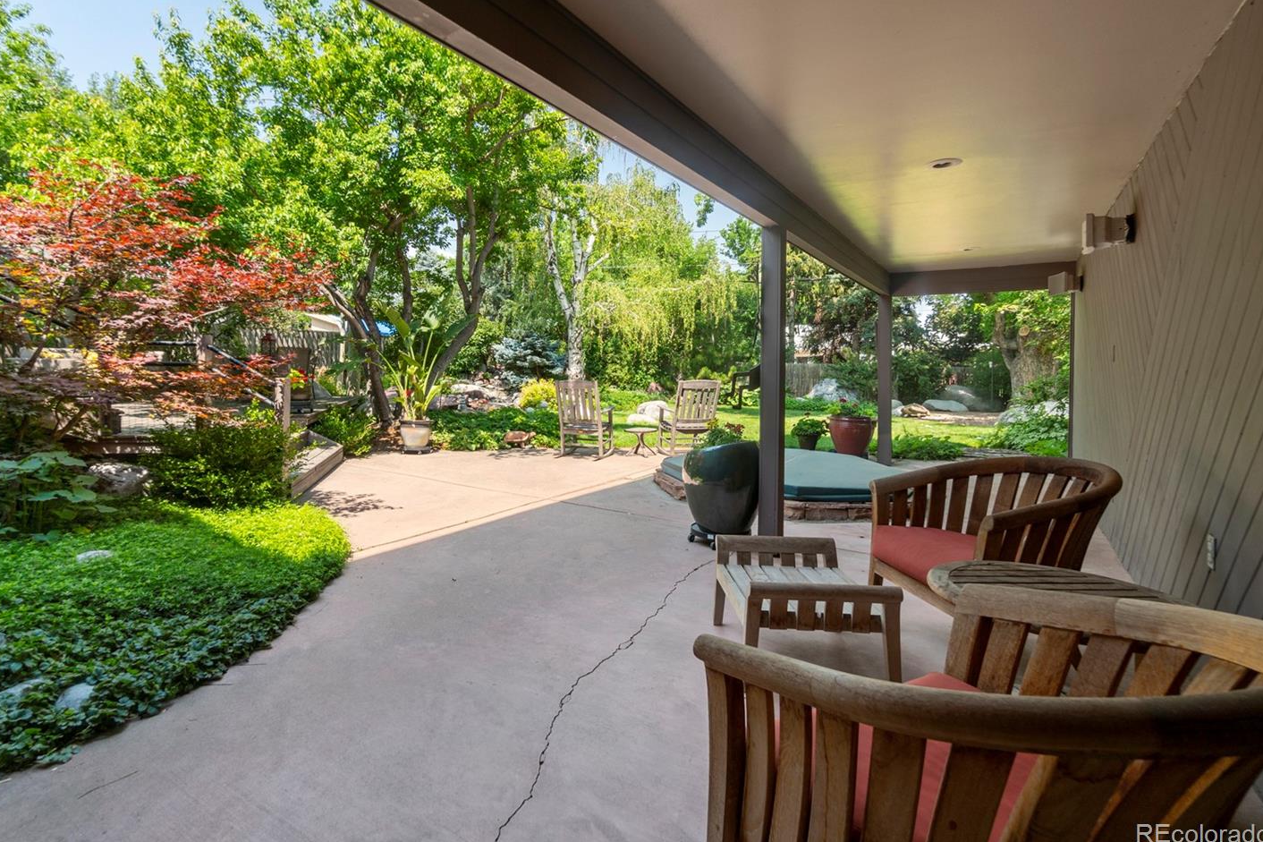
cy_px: 376
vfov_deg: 70.2
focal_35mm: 17
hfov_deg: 93.0
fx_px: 596
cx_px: 565
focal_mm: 10
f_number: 8
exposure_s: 1/100
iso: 160
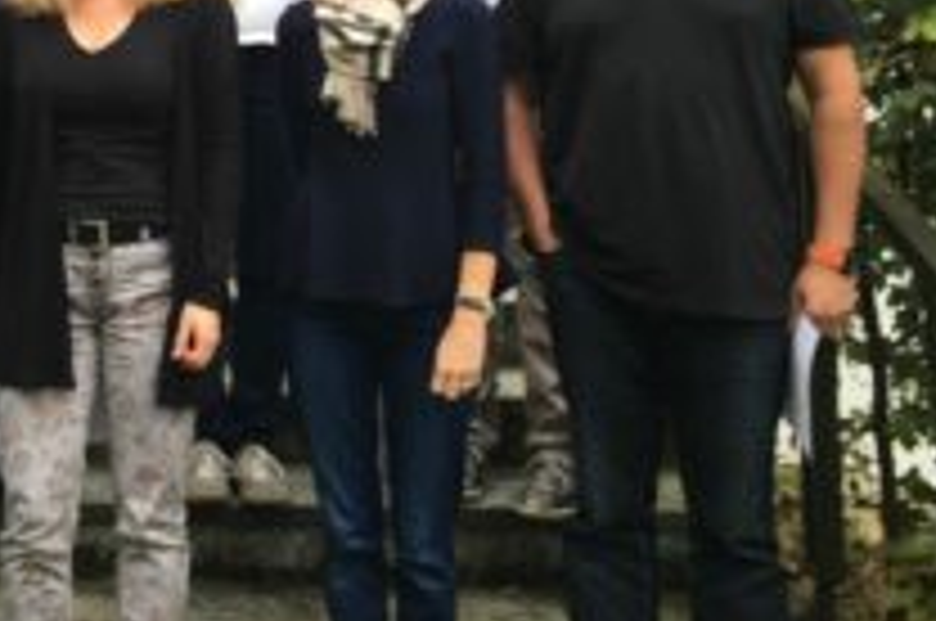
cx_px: 47
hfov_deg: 30.6
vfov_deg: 21.0
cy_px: -14
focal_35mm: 62
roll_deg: +0.4
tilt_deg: -1.2
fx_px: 1609
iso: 25
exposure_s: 1/50
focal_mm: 4.15
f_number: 2.2
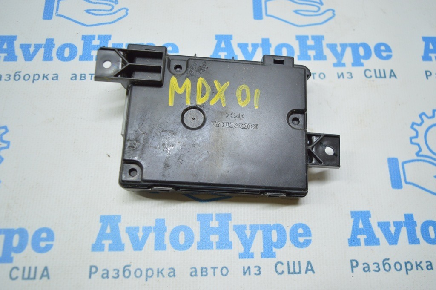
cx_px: 218
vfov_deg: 39.9
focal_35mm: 33
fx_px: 399
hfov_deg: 57.3
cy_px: 145
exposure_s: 1/60
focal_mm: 22
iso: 400
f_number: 3.8
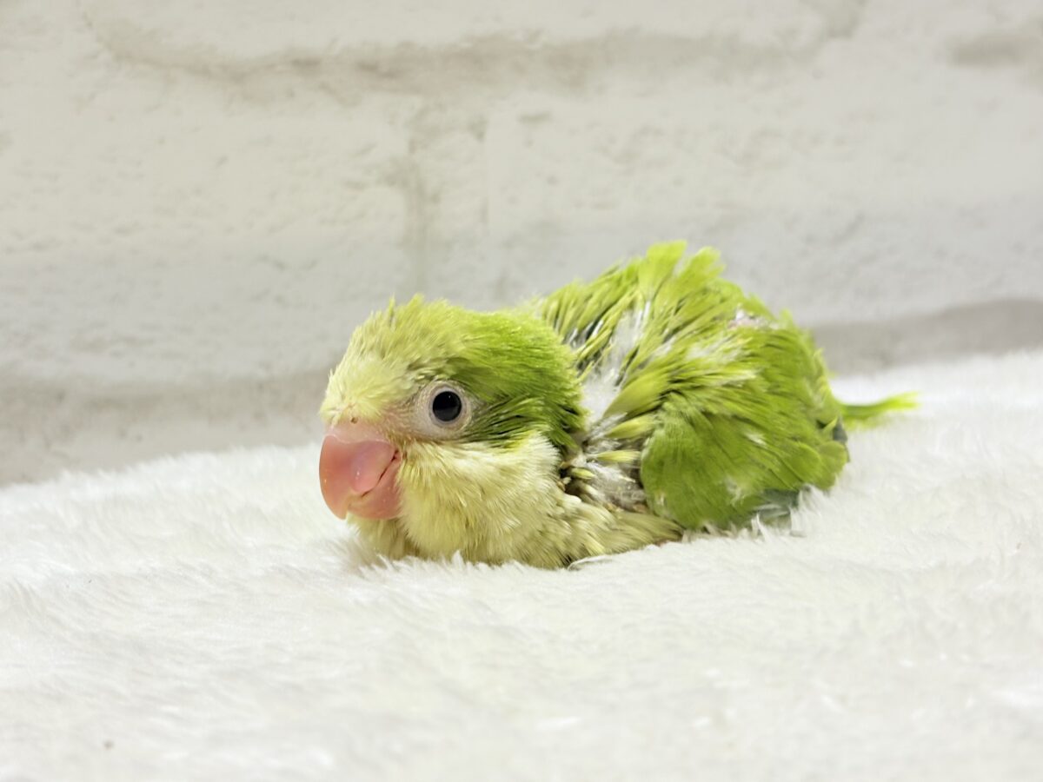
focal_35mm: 52
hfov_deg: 36.8
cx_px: 522
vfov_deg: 28.0
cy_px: 391
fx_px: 1567
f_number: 1.6
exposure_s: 1/50
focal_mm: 5.96
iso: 50
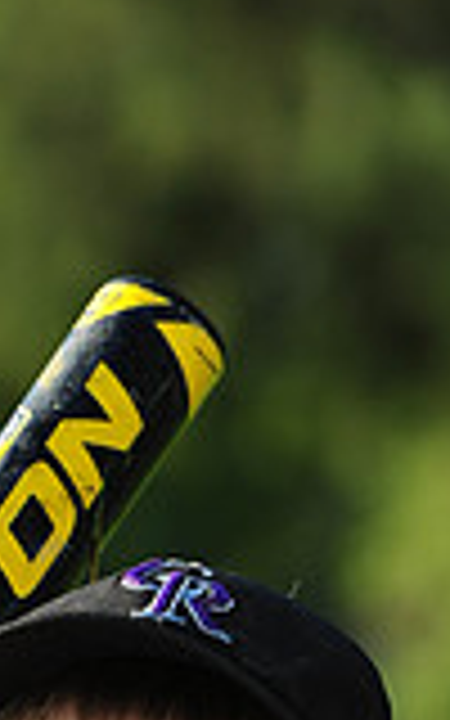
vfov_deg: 4.3
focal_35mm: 480
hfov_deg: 2.7
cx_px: -36
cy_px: 1242
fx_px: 9419
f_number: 5
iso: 200
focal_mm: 130
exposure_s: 1/640
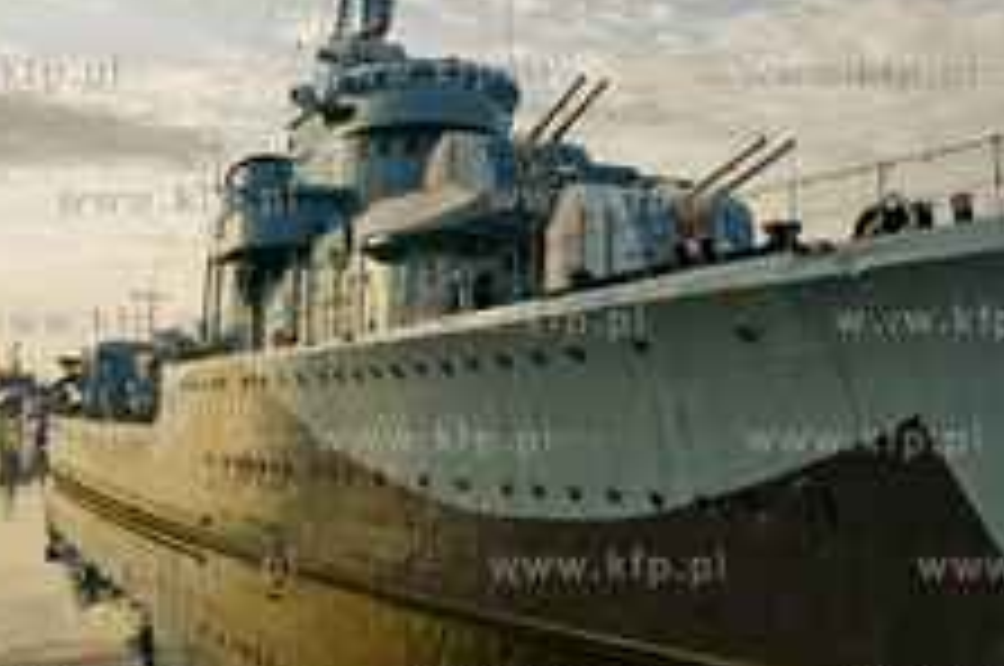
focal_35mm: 46
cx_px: 765
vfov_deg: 29.1
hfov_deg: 41.5
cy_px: 261
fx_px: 1278
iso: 100
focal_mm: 17
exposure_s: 1/160
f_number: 10
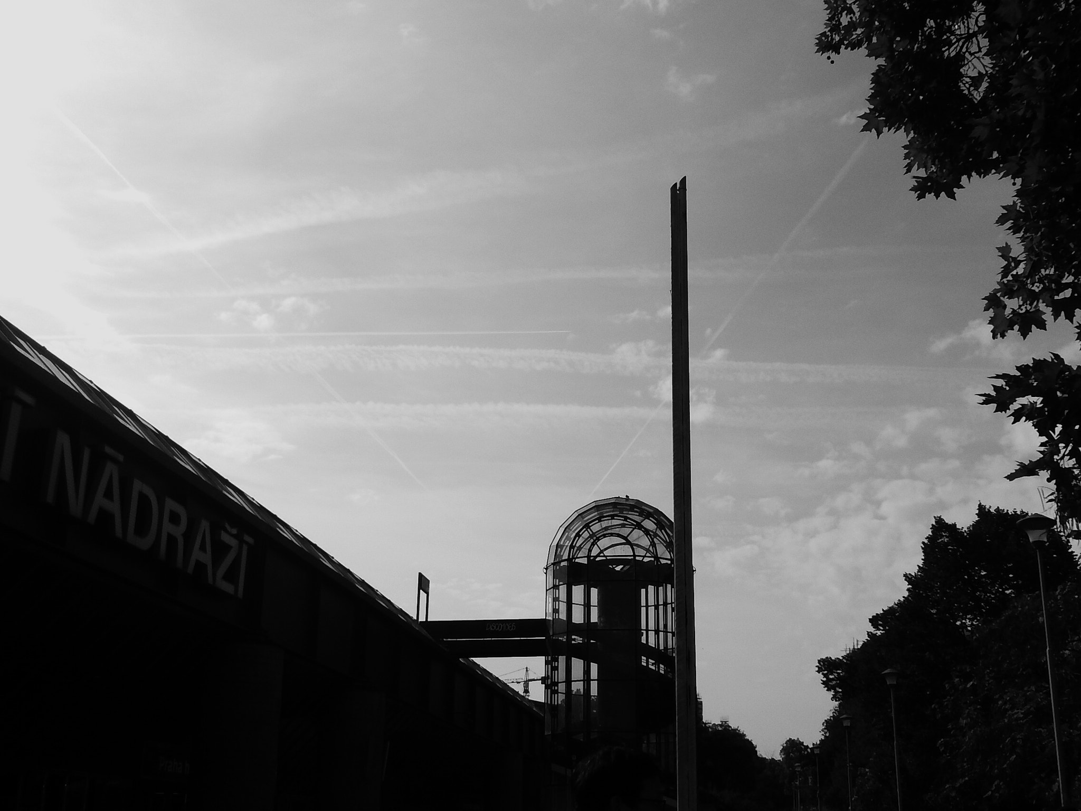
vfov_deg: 35.1
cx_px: 540
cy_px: 406
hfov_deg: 45.8
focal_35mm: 41
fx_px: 1280
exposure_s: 1/1250
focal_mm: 7.3
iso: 200
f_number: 8.4
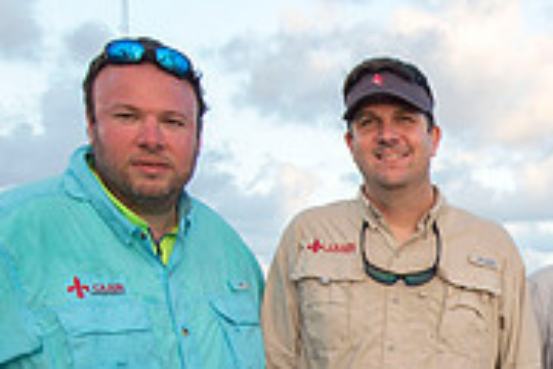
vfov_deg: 17.8
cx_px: 645
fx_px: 1091
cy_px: 490
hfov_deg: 25.8
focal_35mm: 71
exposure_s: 1/200
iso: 250
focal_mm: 22
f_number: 5
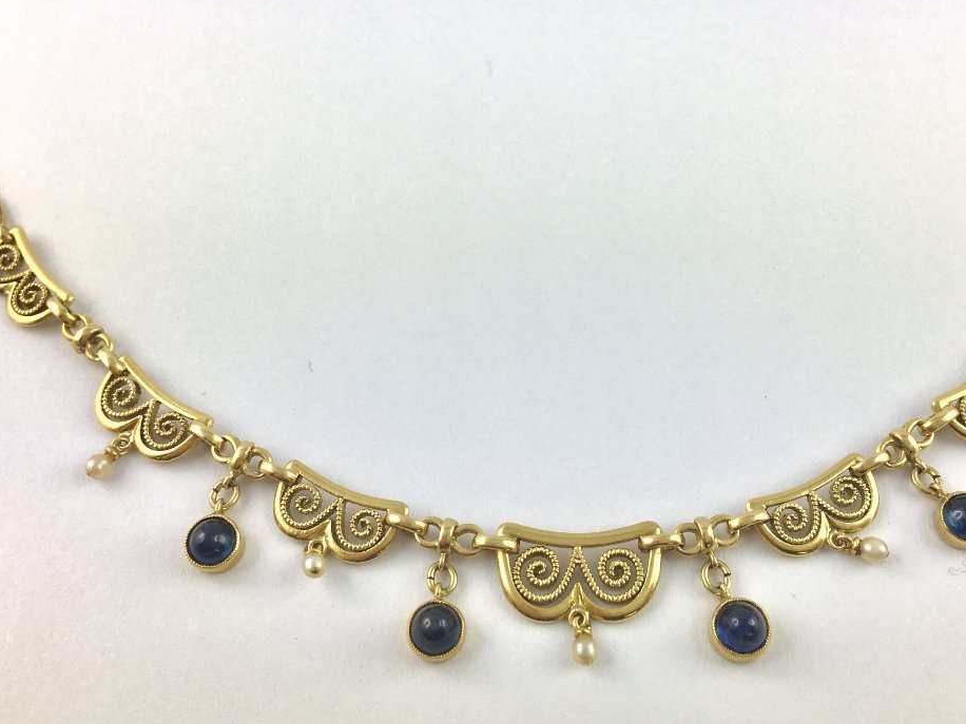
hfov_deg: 48.9
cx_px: 534
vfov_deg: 37.7
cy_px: 358
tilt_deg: -59.7
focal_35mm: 38
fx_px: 1060
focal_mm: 4.15
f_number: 2.2
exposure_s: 1/227
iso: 25
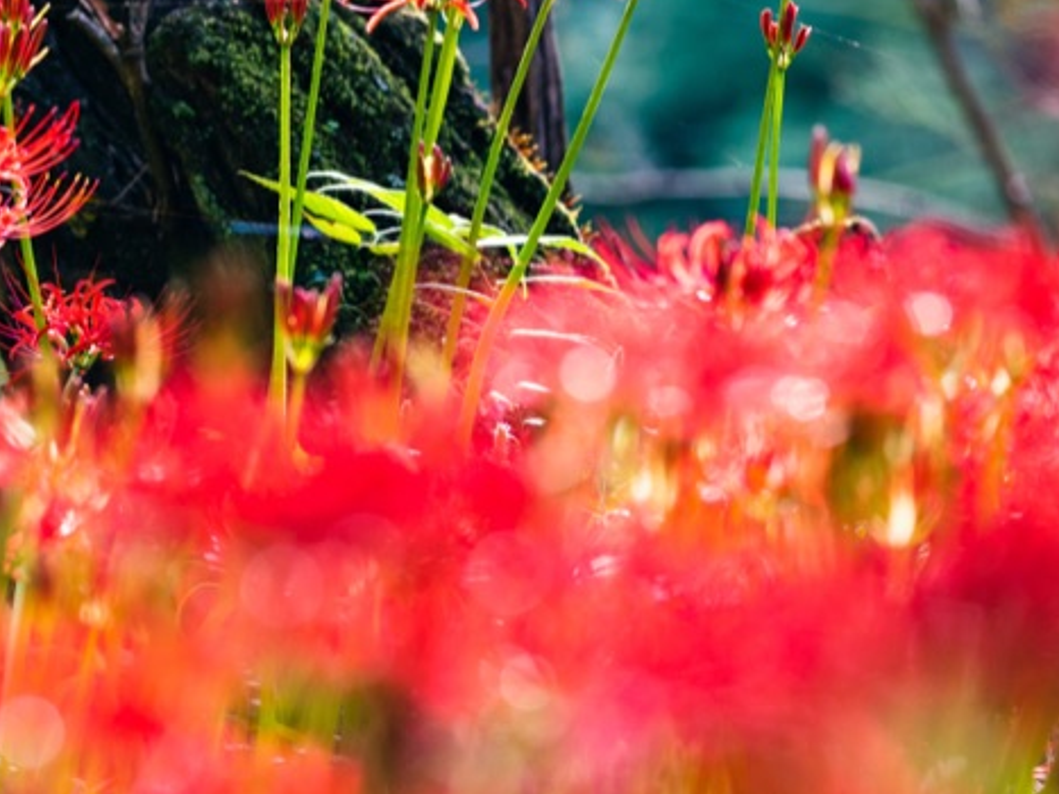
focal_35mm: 445
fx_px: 13610
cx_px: 261
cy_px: 101
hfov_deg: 4.5
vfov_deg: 3.3
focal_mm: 135
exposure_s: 1/160
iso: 100
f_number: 2.8
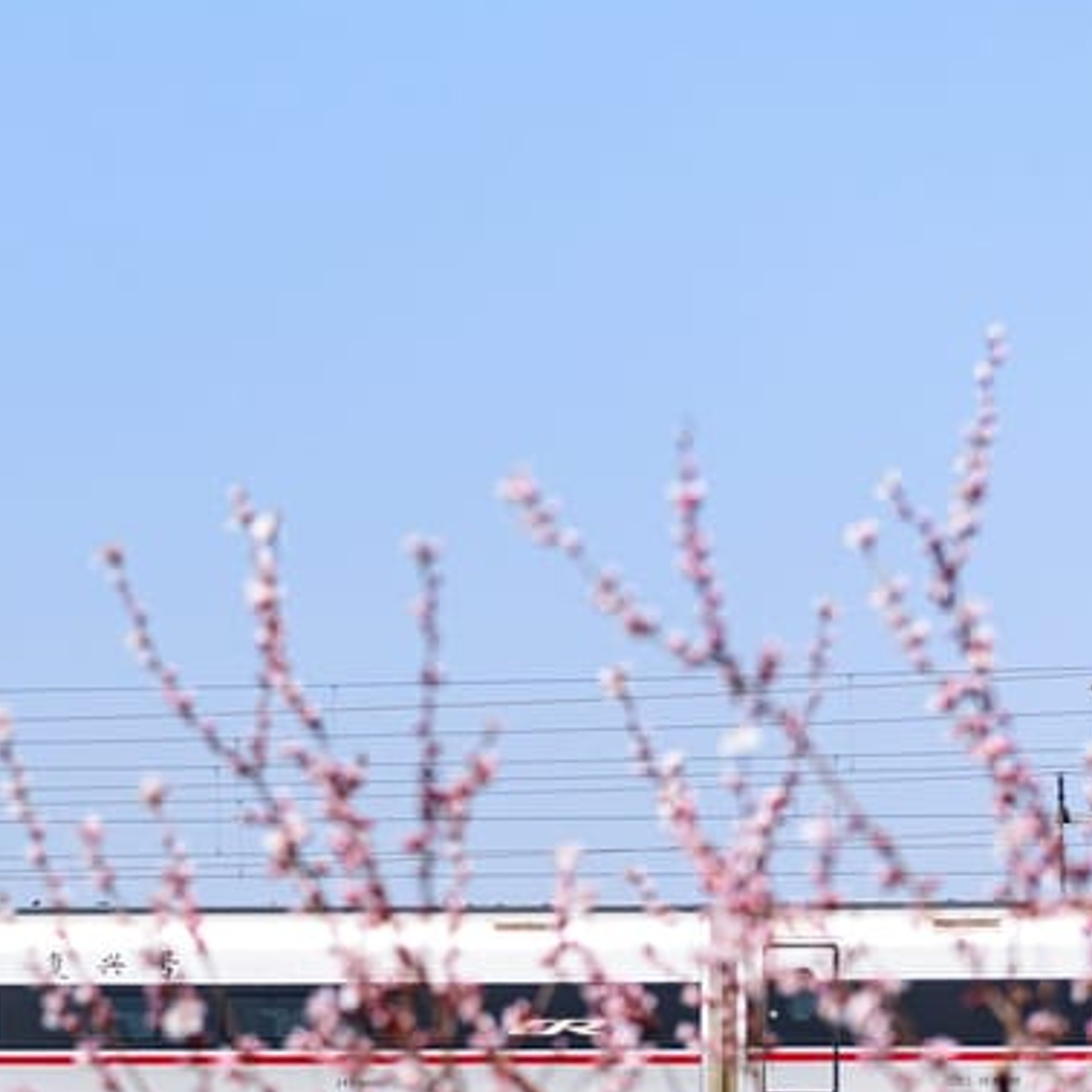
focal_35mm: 215
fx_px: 7673
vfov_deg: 8.1
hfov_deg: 8.1
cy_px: 1083
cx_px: -33
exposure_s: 1/5000
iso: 400
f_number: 4.5
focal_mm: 70
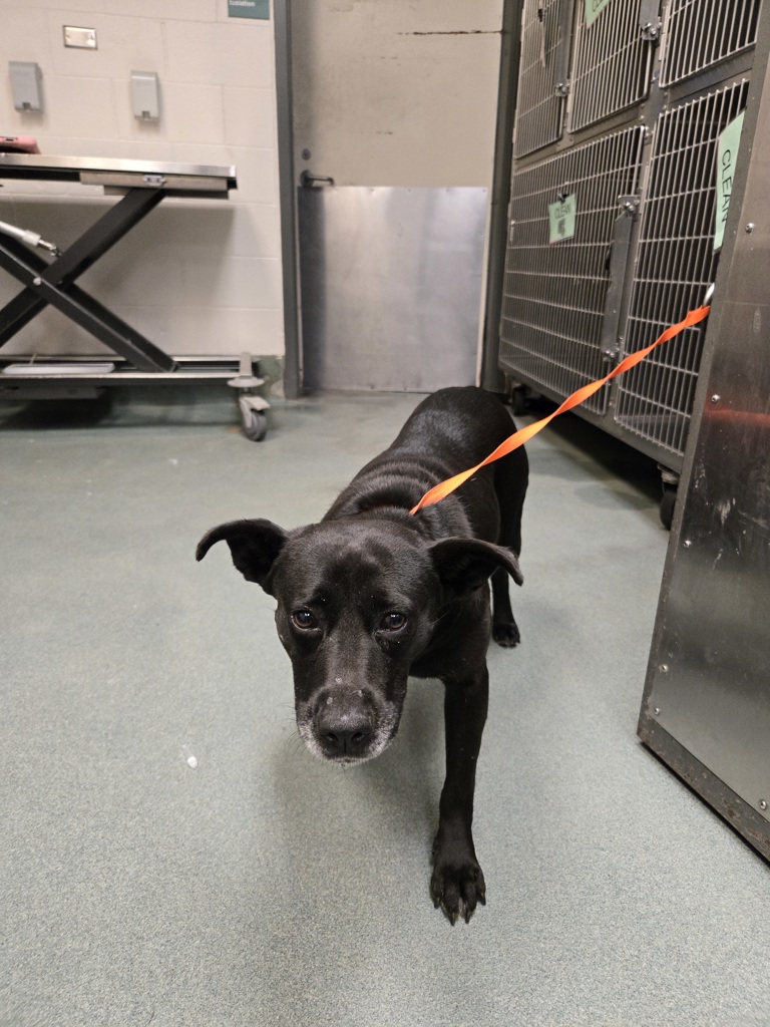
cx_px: 385
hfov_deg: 58.9
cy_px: 514
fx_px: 682
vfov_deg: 73.9
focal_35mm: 23
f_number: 1.8
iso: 800
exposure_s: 1/120
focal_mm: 5.4
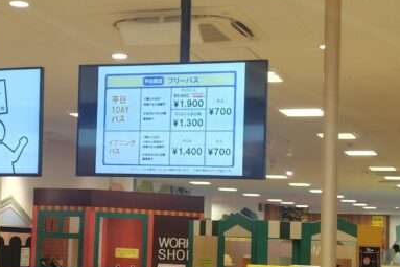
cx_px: 137
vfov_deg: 17.0
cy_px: 157
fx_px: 888
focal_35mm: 80
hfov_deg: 25.3
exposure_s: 1/120
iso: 137
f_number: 1.9
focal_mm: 5.6
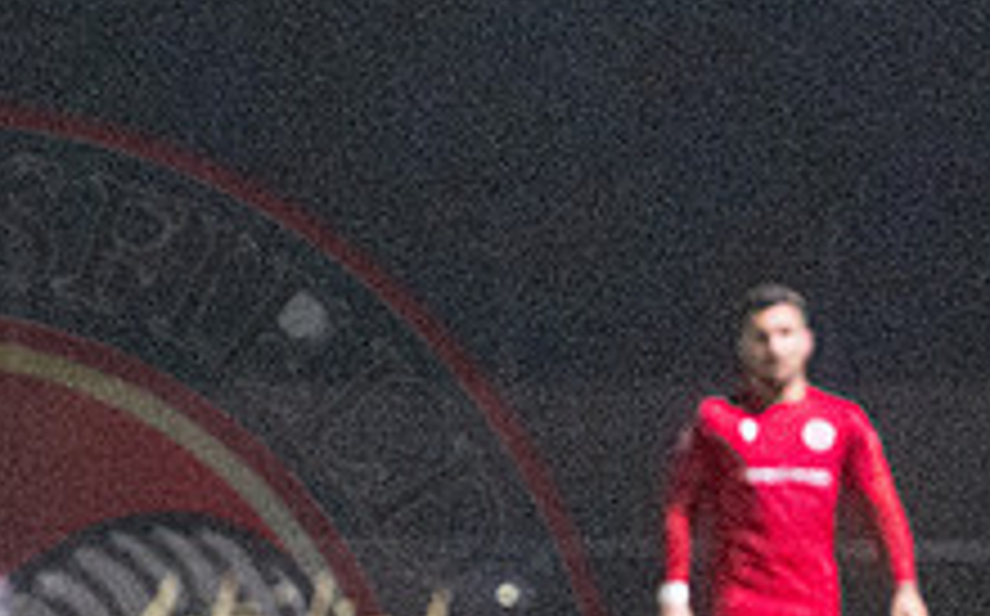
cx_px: -162
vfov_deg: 1.7
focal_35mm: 791
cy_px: 881
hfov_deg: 2.7
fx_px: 21320
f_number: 2.8
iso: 8000
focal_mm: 140
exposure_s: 1/1000
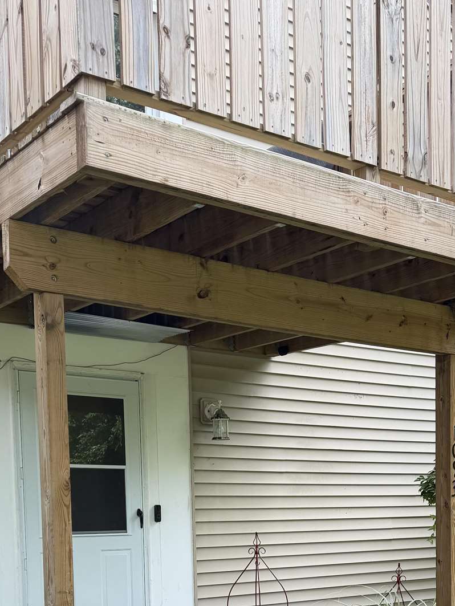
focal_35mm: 52
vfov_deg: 34.3
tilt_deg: -3.3
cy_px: 571
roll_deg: +0.1
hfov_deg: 27.8
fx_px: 911
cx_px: 315
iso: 80
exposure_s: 1/715
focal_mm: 6.76
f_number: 1.78
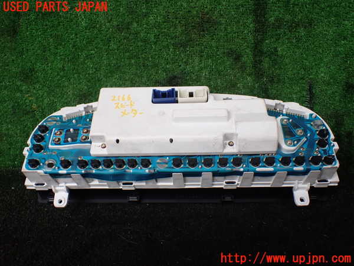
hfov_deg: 60.0
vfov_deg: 46.8
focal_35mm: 30
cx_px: 177
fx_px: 307
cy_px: 133
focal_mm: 5.4
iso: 125
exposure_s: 1/125
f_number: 2.3
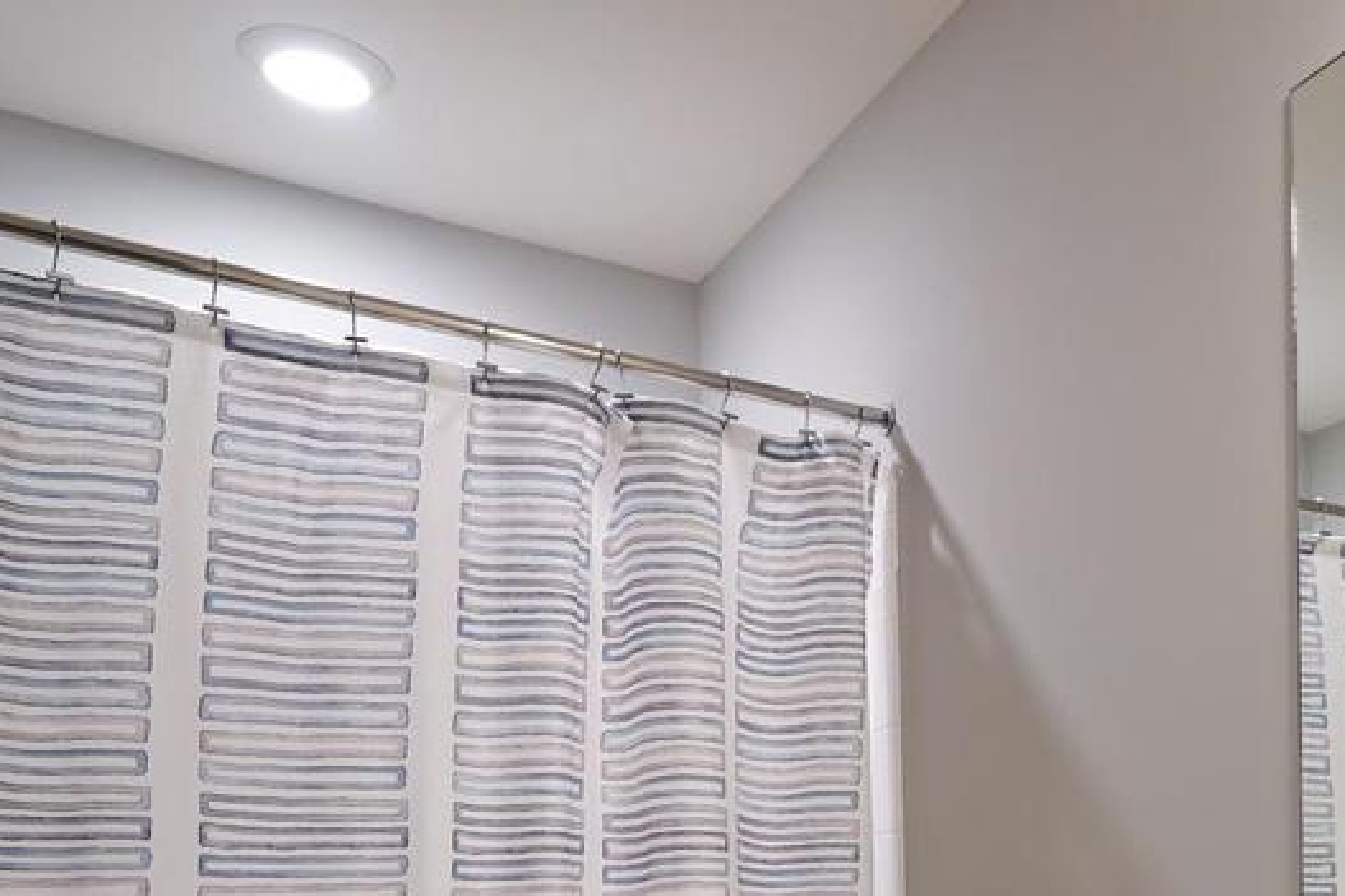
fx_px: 1531
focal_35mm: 41
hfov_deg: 43.3
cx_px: 1215
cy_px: 1001
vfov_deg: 29.2
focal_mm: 10
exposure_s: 1/30
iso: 160
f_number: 2.8
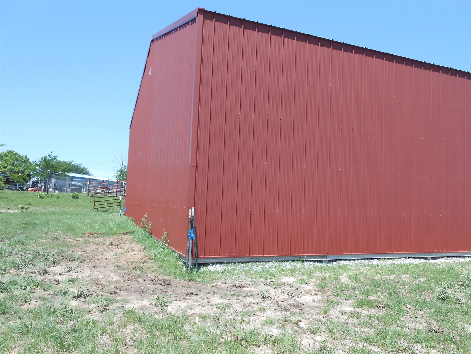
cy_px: 177
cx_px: 236
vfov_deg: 53.1
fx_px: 354
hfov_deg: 67.3
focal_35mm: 26
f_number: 3.5
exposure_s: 1/400
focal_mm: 4.6
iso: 80
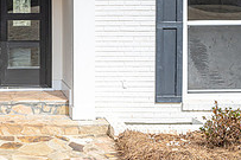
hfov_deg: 27.3
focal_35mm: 70
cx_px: 2
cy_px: 16
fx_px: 468
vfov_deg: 19.1
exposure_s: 1/800
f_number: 5.6
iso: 500
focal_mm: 24
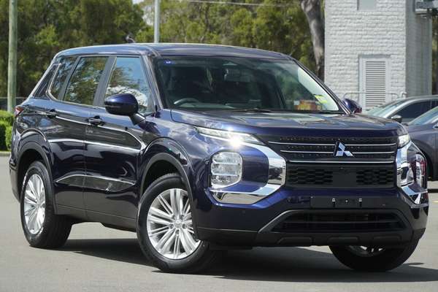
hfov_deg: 14.1
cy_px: 146
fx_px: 1770
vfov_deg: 9.4
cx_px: 219
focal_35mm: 146
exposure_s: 1/640
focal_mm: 97
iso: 800
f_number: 8
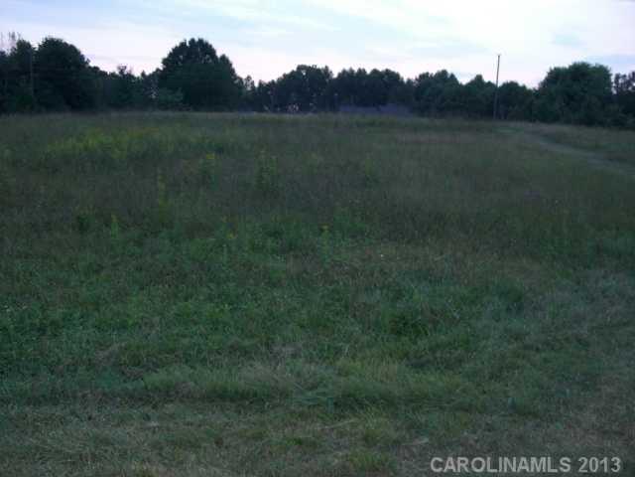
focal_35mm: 38
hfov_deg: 49.0
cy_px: 238
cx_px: 318
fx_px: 697
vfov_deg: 37.7
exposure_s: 1/60
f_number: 2.7
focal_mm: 6.2
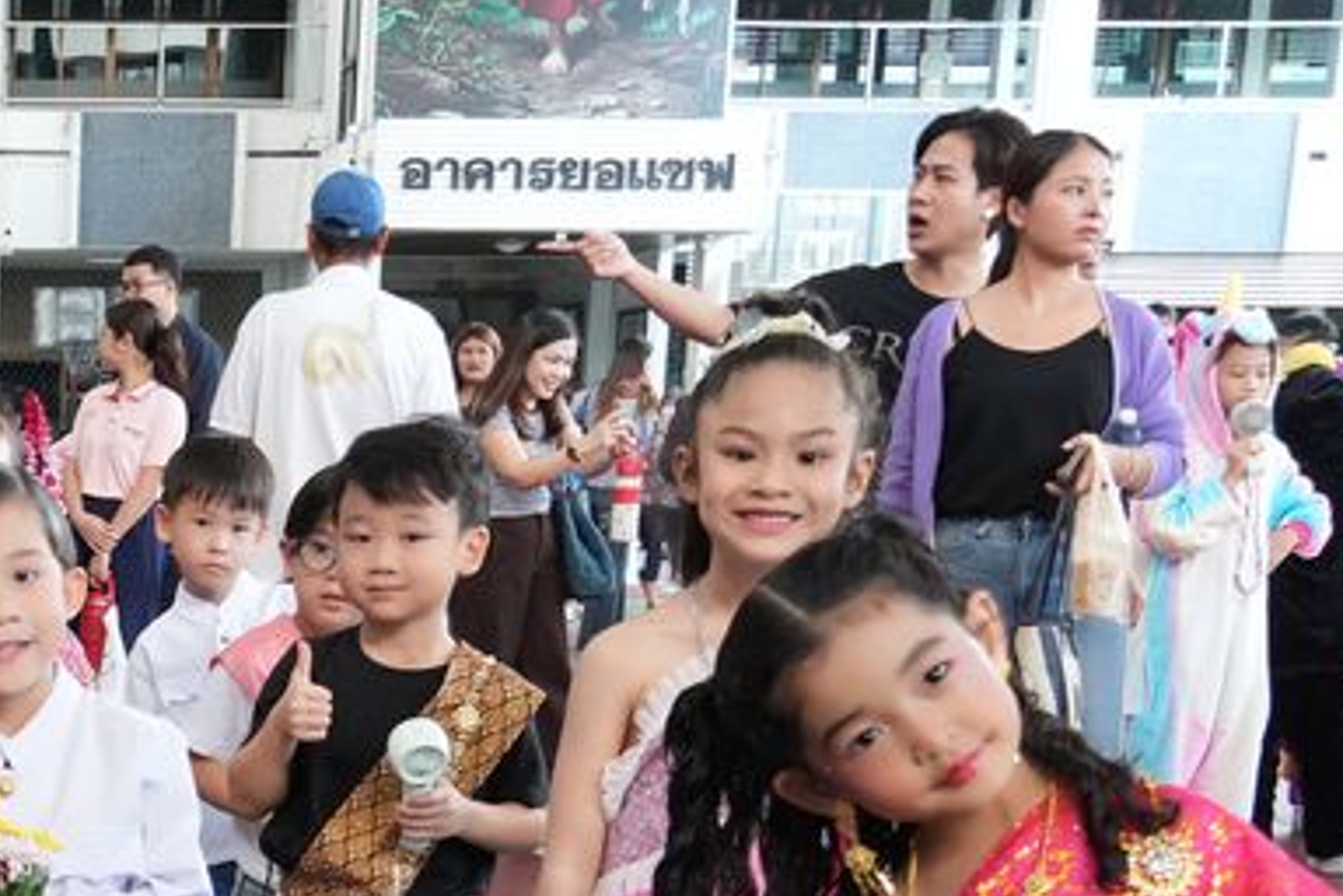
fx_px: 3208
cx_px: -297
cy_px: 1122
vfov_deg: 15.2
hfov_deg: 21.8
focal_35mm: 86
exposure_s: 1/200
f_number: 5.6
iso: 2500
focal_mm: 22
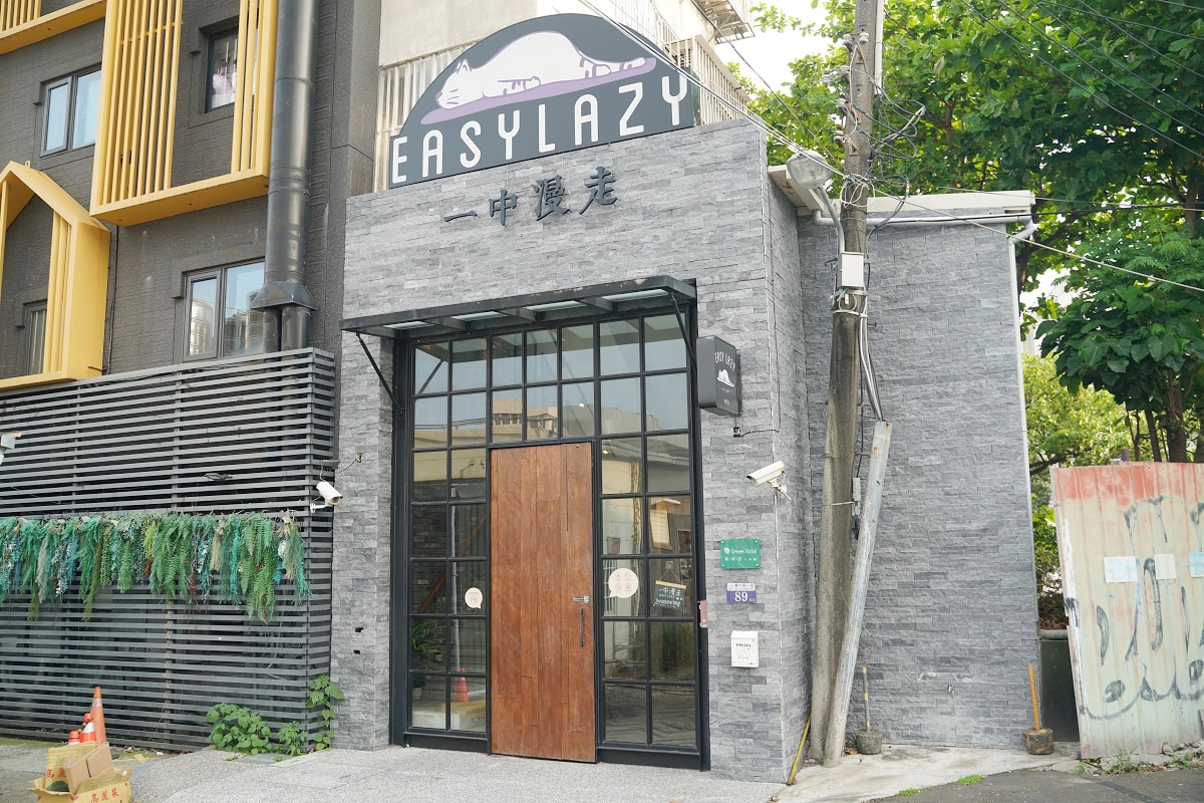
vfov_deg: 43.6
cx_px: 602
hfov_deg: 61.9
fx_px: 1003
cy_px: 402
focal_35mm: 30
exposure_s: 1/160
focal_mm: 30
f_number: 4
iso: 250
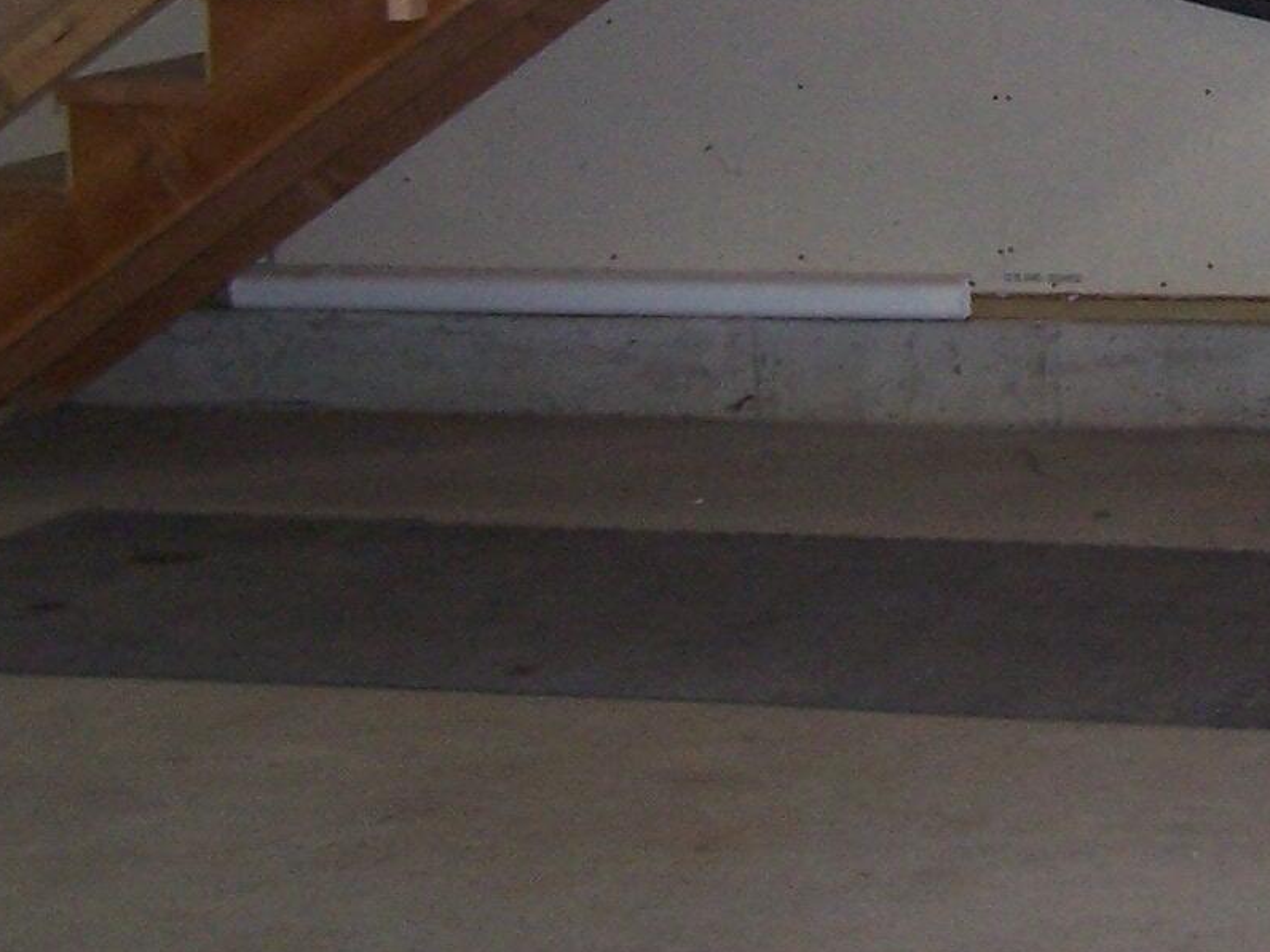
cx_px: 1908
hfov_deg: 14.9
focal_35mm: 123
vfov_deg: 12.0
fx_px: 4513
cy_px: 100
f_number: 2.8
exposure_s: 1/60
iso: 140
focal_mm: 6.3
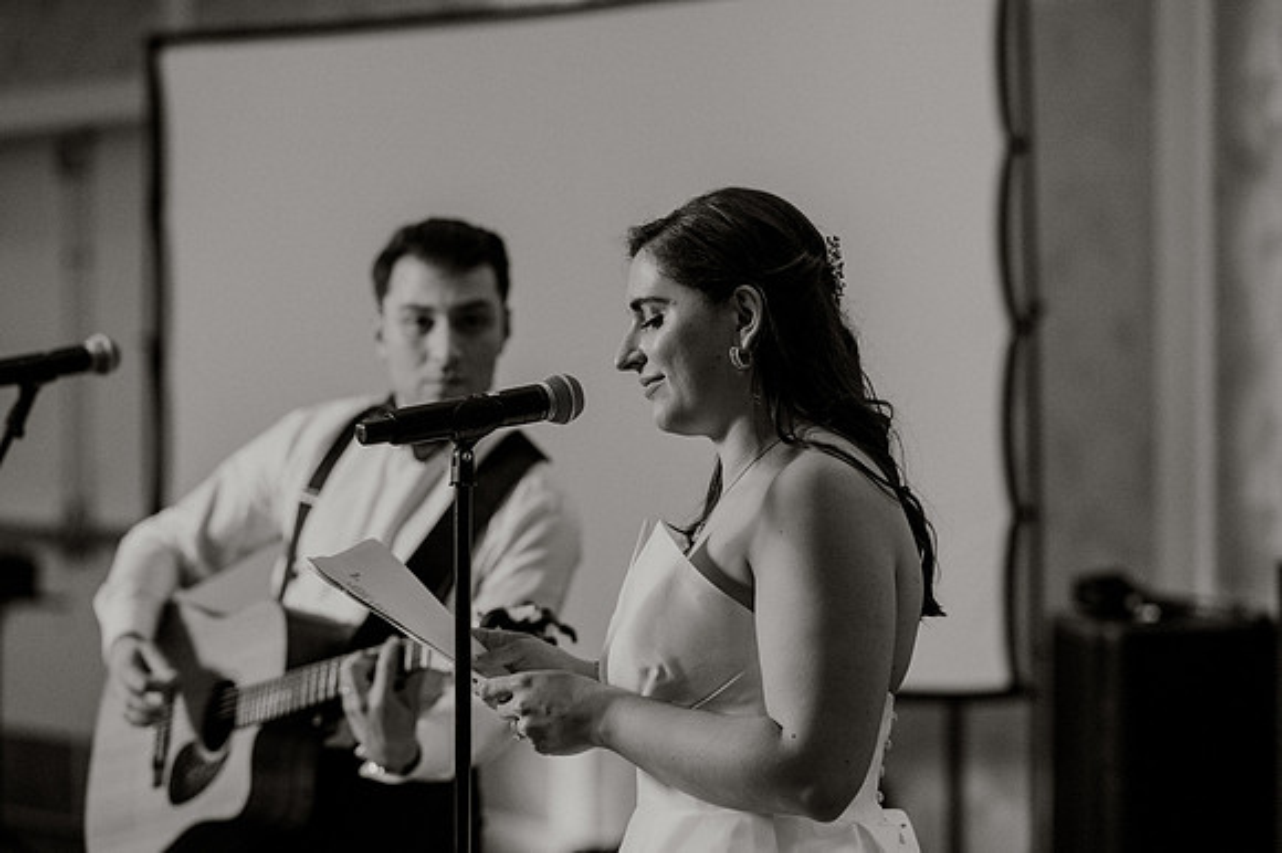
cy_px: 426
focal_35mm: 105
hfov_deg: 19.5
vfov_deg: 13.0
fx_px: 3737
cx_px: 641
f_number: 2.8
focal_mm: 105
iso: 4000
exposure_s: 1/400
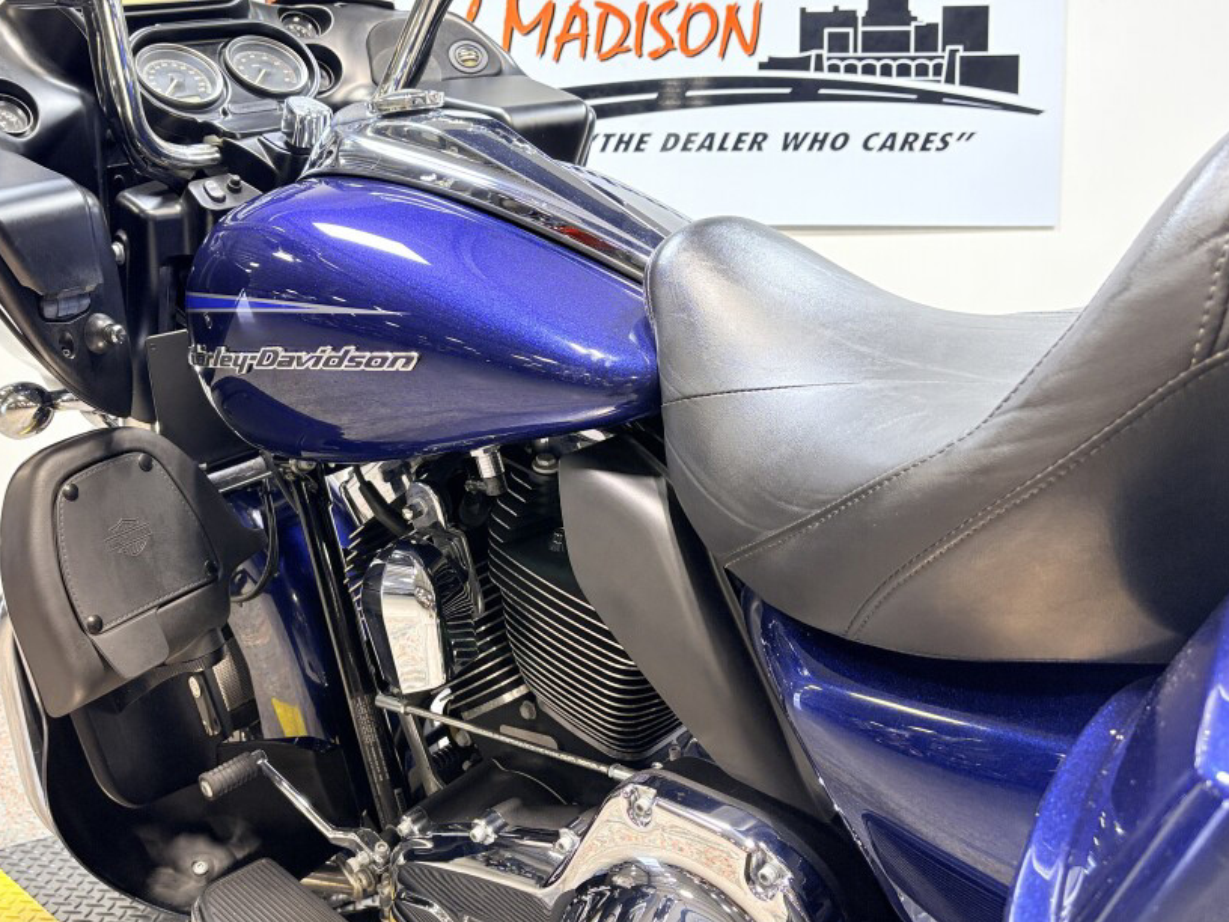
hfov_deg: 53.4
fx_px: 1207
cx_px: 472
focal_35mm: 34
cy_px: 407
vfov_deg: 41.7
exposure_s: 1/120
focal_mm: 5.96
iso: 80
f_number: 1.6
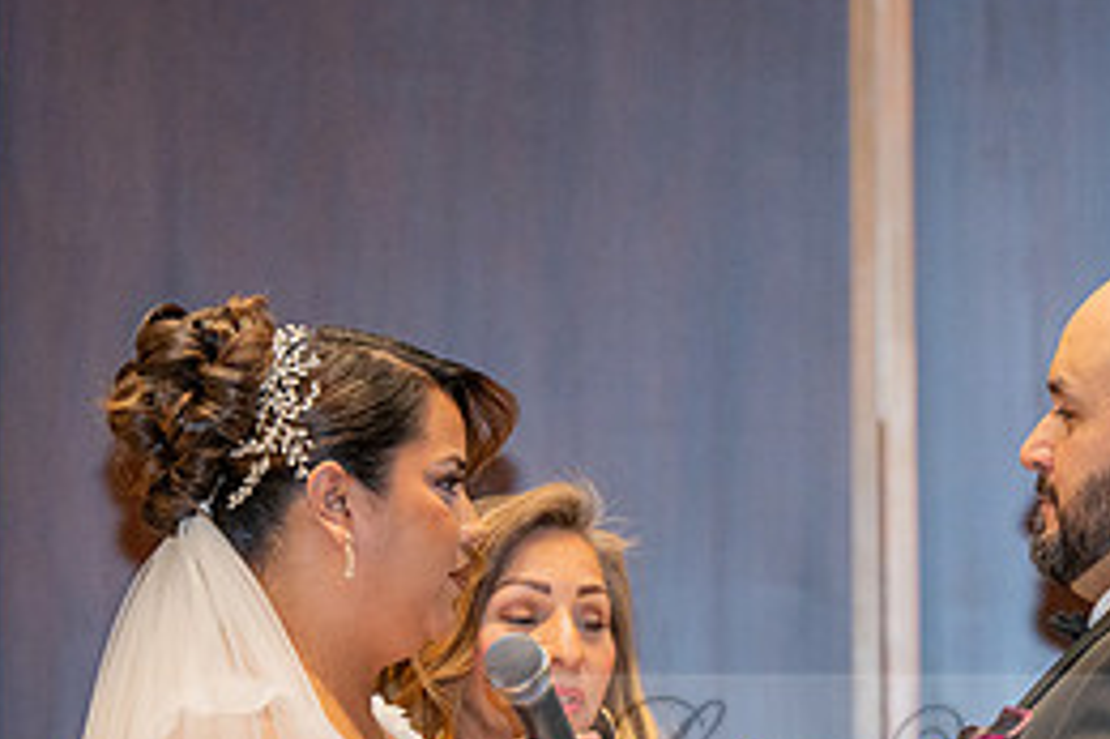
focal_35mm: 413
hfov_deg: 5.0
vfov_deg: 3.3
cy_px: 775
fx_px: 12726
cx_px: 909
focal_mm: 185
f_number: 3.2
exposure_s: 1/160
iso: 1250
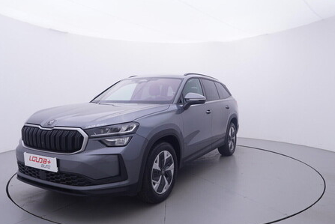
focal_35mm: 28
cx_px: 174
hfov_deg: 66.1
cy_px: 113
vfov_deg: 47.1
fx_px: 257
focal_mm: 15
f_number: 5
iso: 200
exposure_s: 1/80
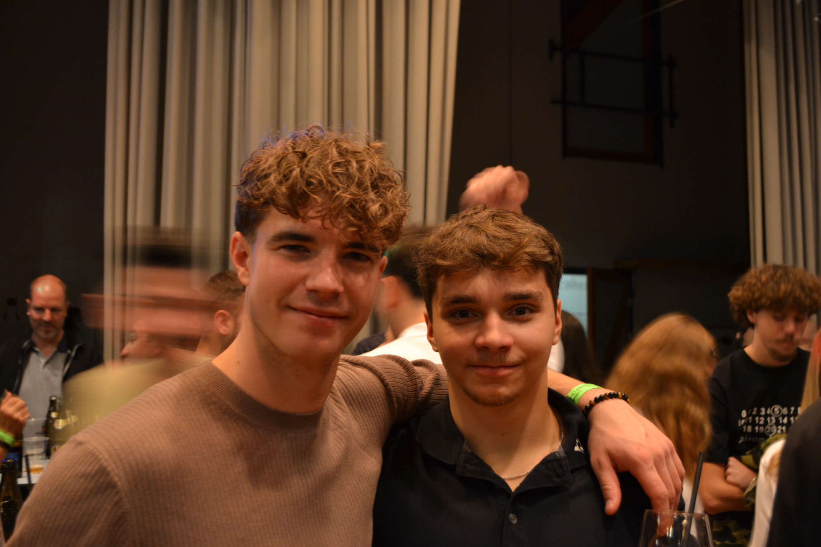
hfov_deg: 46.4
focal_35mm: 42
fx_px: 958
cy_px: 274
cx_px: 410
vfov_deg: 31.9
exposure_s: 1/6
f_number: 4.5
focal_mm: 28
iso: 800
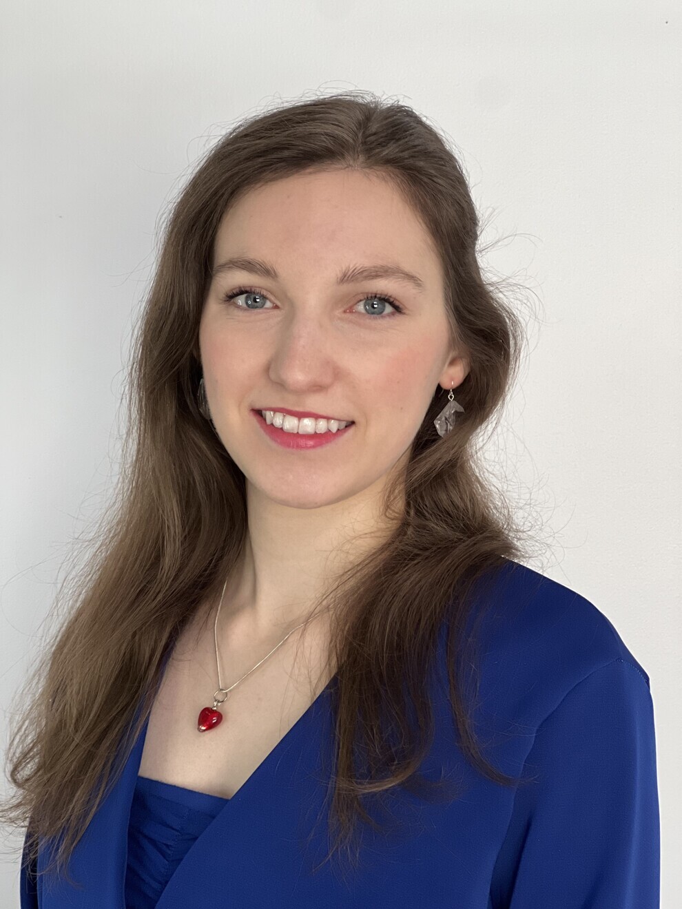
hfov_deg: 19.1
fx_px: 2023
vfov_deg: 25.3
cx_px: 341
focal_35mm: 77
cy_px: 454
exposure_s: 1/95
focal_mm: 9
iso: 250
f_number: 2.8
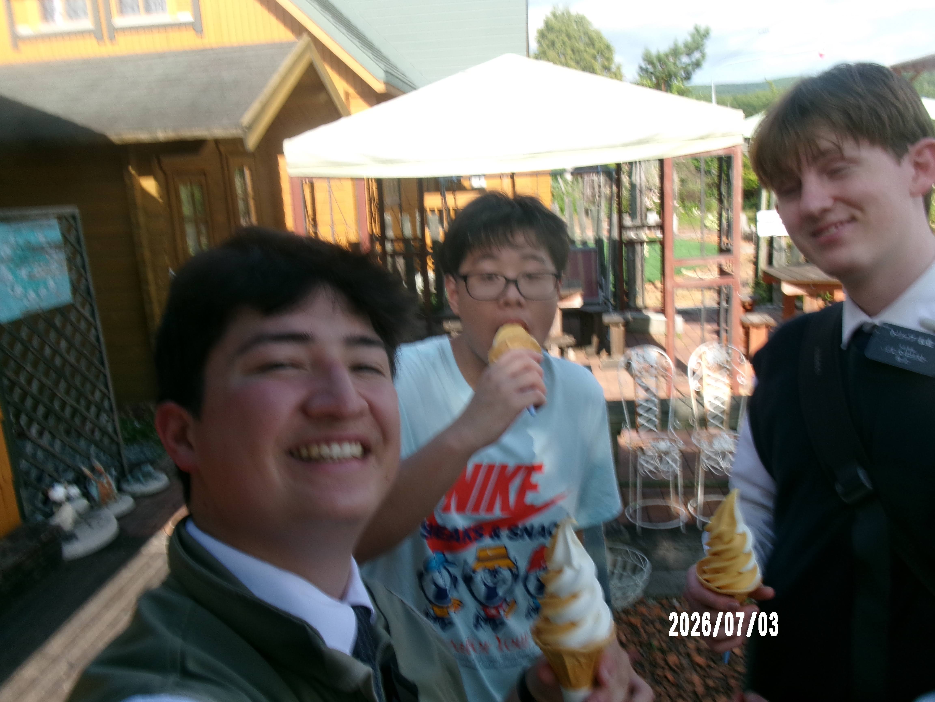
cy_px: 351
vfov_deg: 49.7
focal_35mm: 28
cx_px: 468
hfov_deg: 63.4
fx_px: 756
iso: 100
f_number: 10.8
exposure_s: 1/56
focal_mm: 5.1
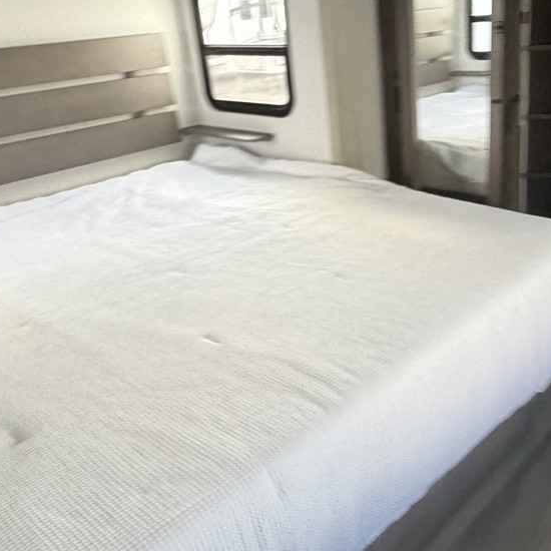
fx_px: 648
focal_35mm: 36
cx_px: 371
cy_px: 246
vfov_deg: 46.0
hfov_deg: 45.3
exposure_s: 1/60
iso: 400
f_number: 2.2
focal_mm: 2.22
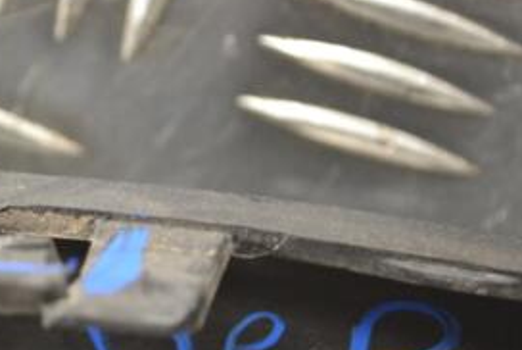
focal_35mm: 152
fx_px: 2206
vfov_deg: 9.1
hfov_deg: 13.3
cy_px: 204
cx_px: 25
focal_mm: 46
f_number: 5.3
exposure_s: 1/30
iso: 450
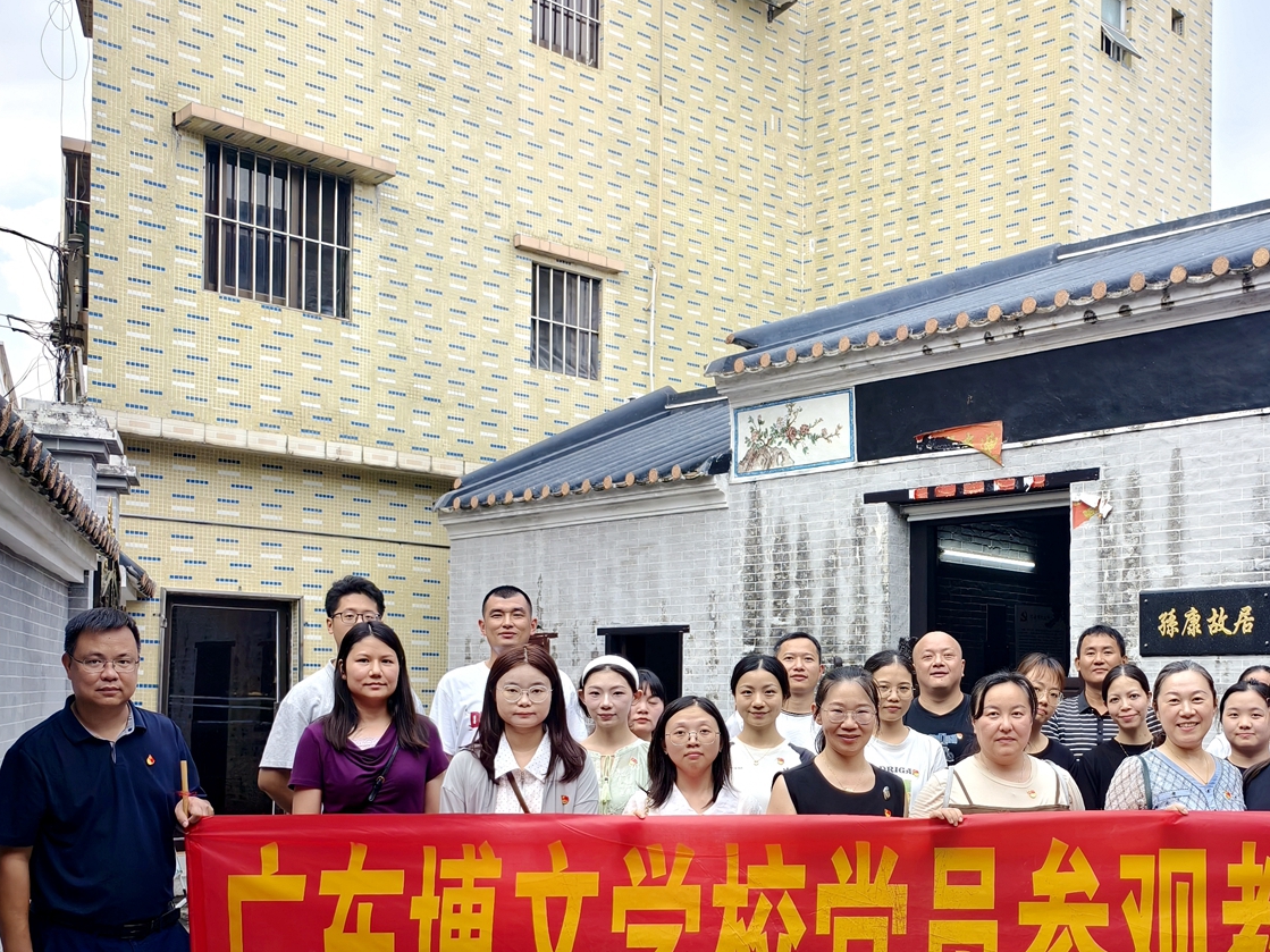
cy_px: 676
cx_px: 991
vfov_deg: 38.0
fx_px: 1357
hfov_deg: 47.8
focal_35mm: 37
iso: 72
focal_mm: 5.6
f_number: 1.57
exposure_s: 1/668
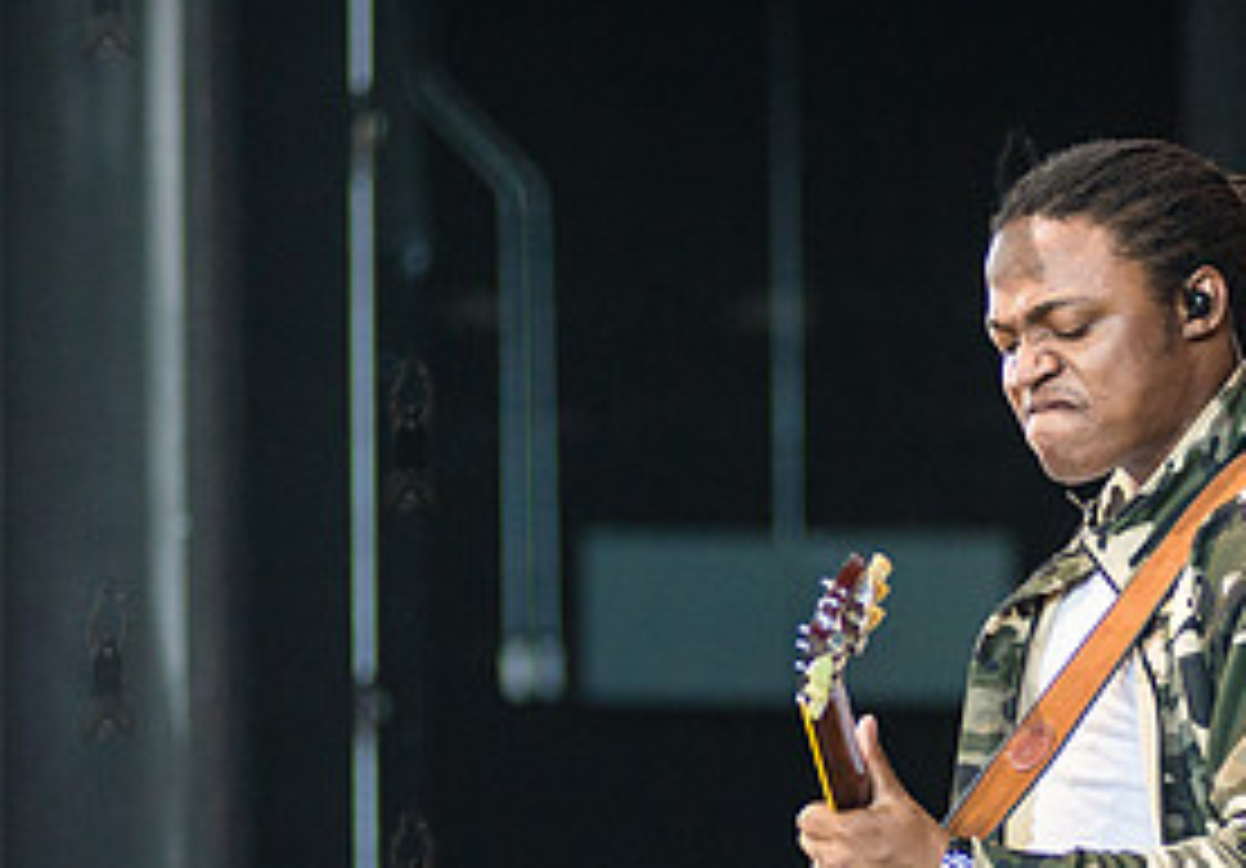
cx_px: 1129
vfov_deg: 4.9
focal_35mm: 291
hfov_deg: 7.0
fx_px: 10213
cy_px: 592
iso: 2500
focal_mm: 125
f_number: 2.8
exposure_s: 1/400
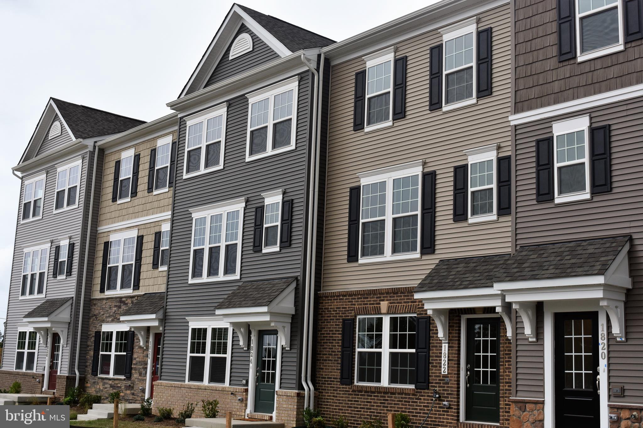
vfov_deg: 28.9
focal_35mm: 46
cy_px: 214
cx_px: 322
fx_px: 830
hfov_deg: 42.3
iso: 360
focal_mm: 31
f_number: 8
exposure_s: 1/500
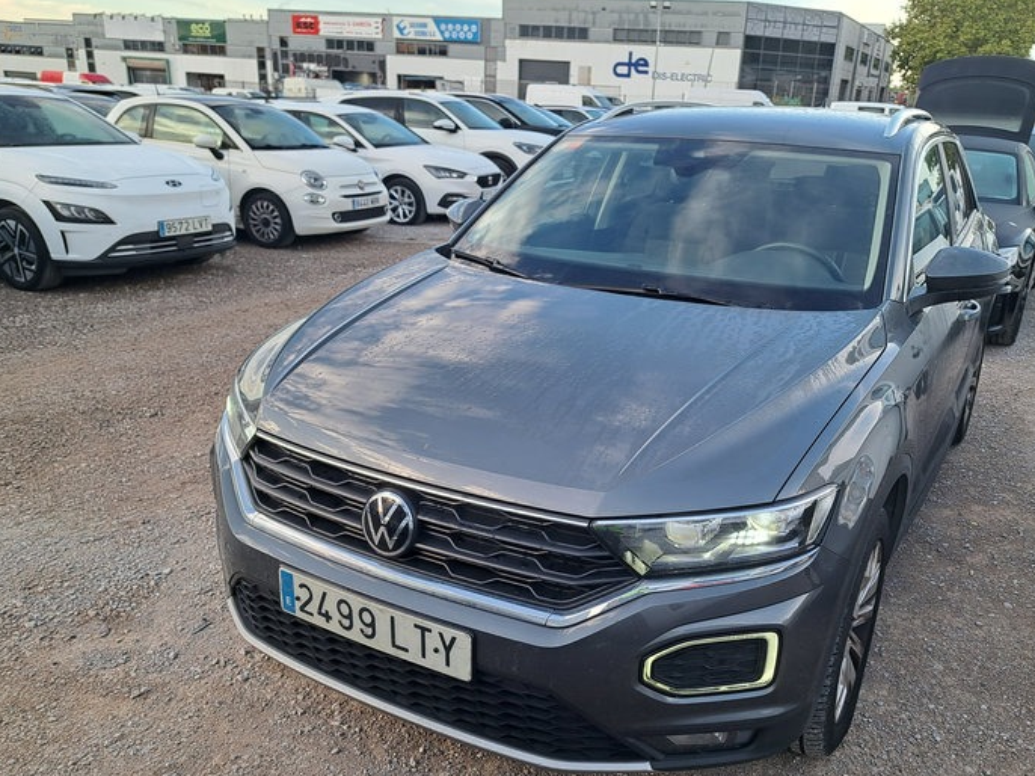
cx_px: 570
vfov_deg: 49.6
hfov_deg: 63.3
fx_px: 837
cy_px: 439
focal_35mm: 28
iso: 50
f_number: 1.8
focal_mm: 5.23
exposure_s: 1/113
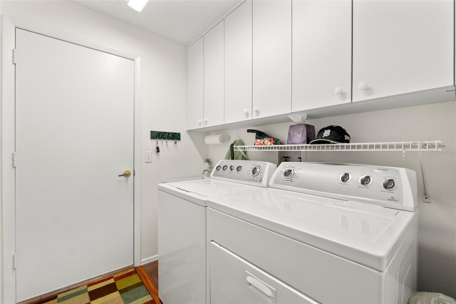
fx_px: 190
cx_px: 228
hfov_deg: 100.4
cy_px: 152
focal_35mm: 15
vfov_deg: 77.3
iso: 400
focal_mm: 10
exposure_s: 1/20
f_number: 8
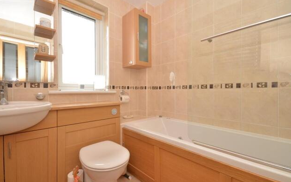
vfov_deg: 71.3
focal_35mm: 16
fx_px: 127
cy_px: 89
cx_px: 143
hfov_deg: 97.8
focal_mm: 10
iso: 640
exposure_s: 1/20
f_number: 9
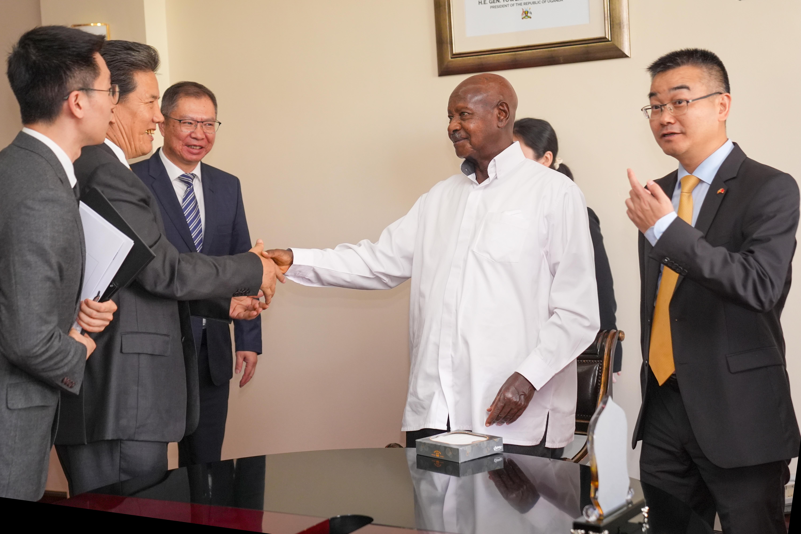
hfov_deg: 34.5
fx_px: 1290
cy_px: 267
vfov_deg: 23.4
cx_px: 400
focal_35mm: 58
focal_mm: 58
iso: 2000
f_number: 2.8
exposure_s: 1/250
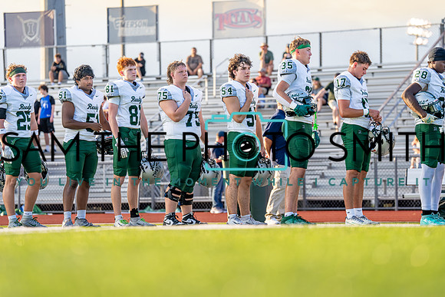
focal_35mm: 122
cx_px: 222
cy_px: 148
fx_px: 1511
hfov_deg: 16.8
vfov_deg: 11.2
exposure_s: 1/2000
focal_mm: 117
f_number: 2.8
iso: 320
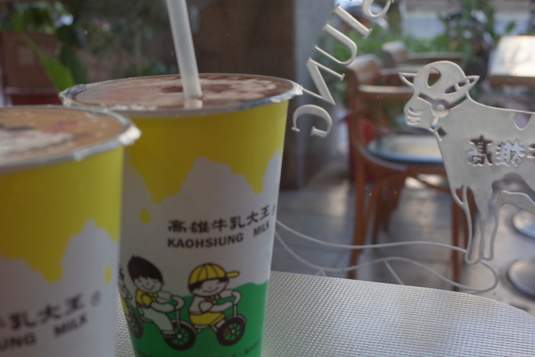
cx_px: 307
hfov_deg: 41.0
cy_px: 240
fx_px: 713
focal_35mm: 48
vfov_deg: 27.9
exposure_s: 1/125
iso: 320
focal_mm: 18.3
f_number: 4
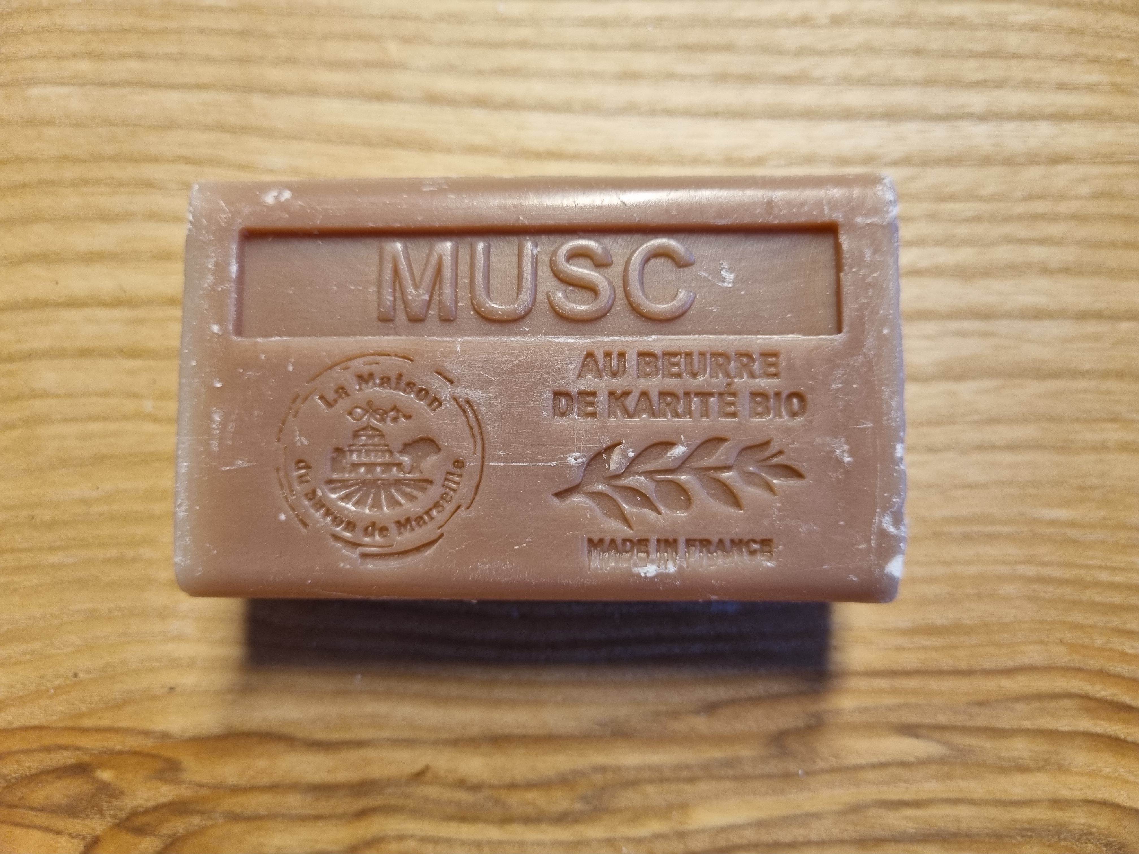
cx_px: 570
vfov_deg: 53.1
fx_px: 856
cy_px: 427
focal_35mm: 26
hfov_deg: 67.3
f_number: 1.8
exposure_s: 1/100
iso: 250
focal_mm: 5.4
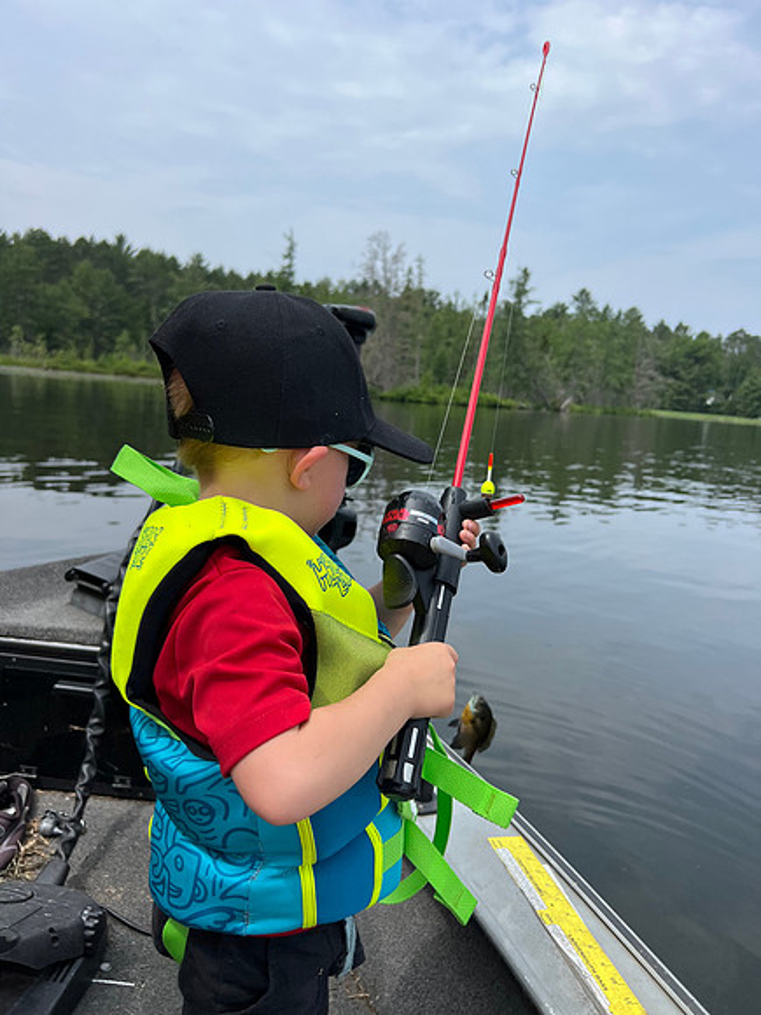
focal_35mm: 26
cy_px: 508
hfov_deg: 53.1
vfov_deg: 67.3
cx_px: 380
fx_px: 762
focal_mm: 5.7
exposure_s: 1/4274
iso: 50
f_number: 1.5
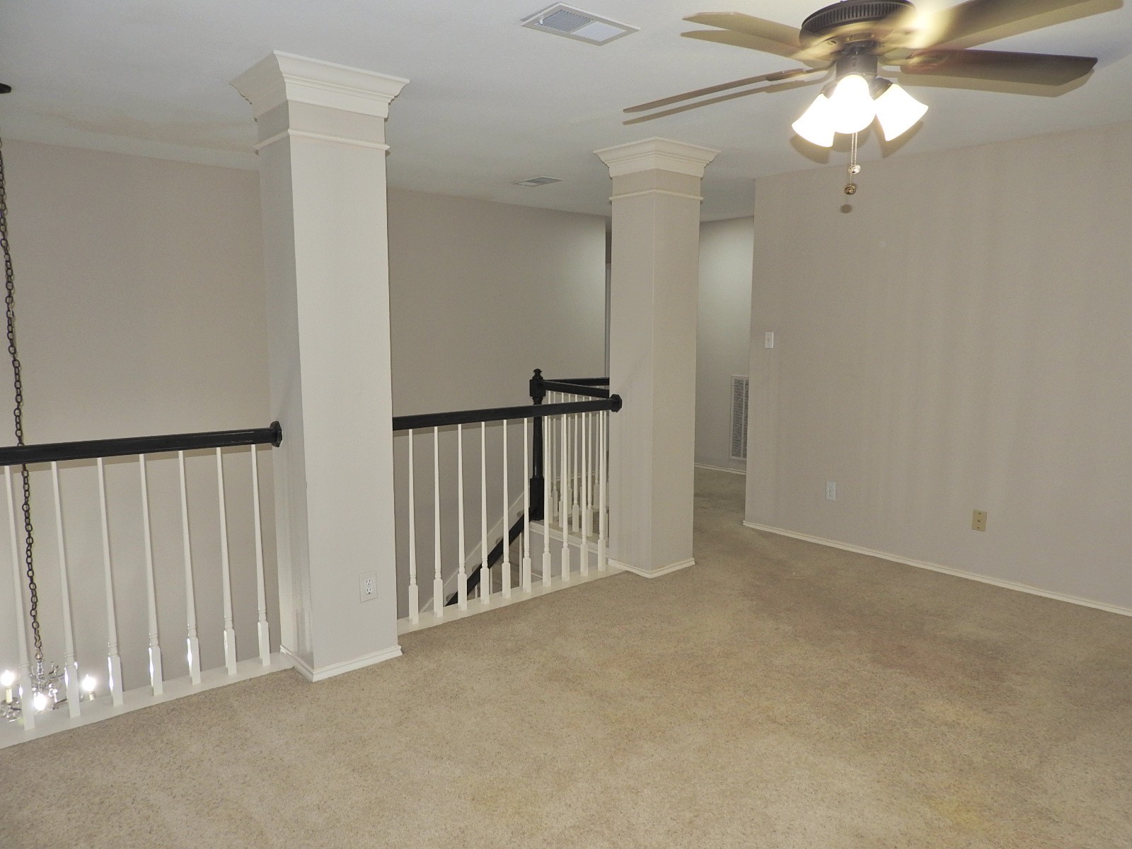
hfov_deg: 71.6
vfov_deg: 56.8
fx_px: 785
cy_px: 424
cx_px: 566
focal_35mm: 24
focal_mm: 4.3
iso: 100
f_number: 3.3
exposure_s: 1/30
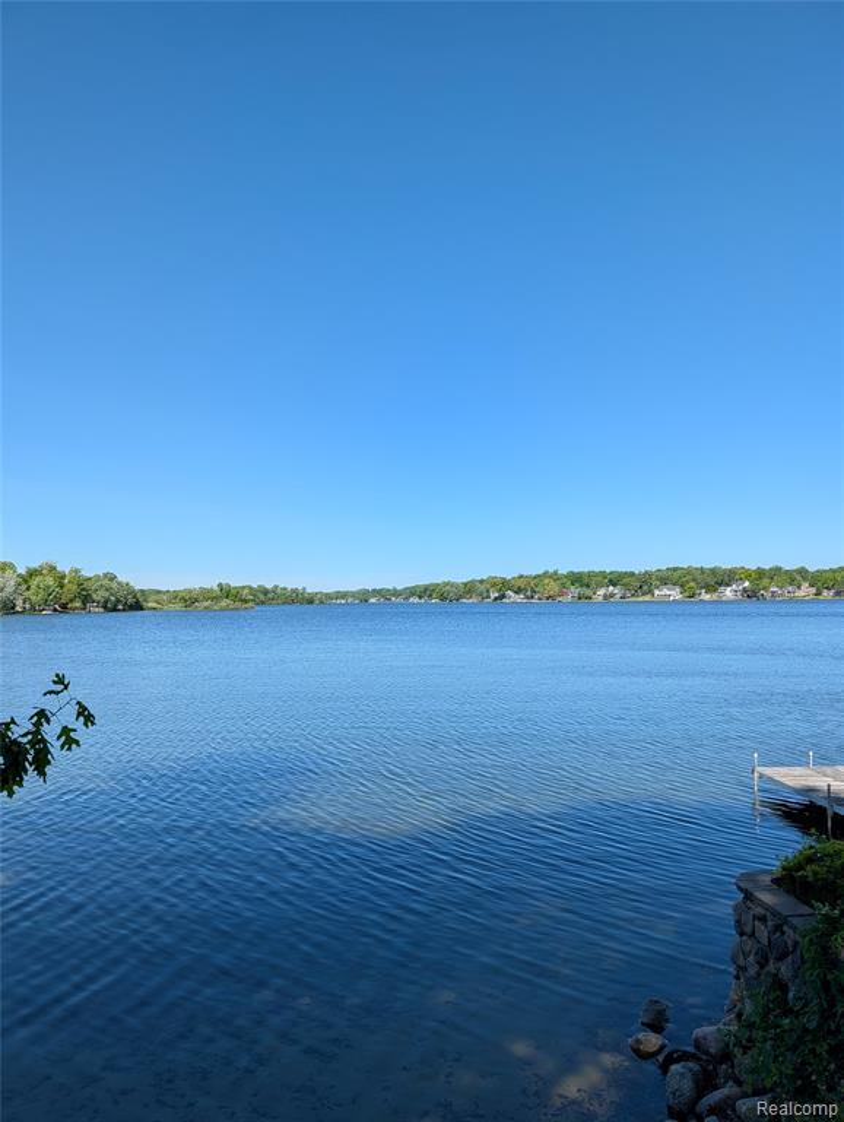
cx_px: 422
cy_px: 561
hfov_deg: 56.9
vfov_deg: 71.5
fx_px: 778
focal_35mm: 24
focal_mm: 6.9
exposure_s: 1/1025
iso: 20
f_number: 1.68
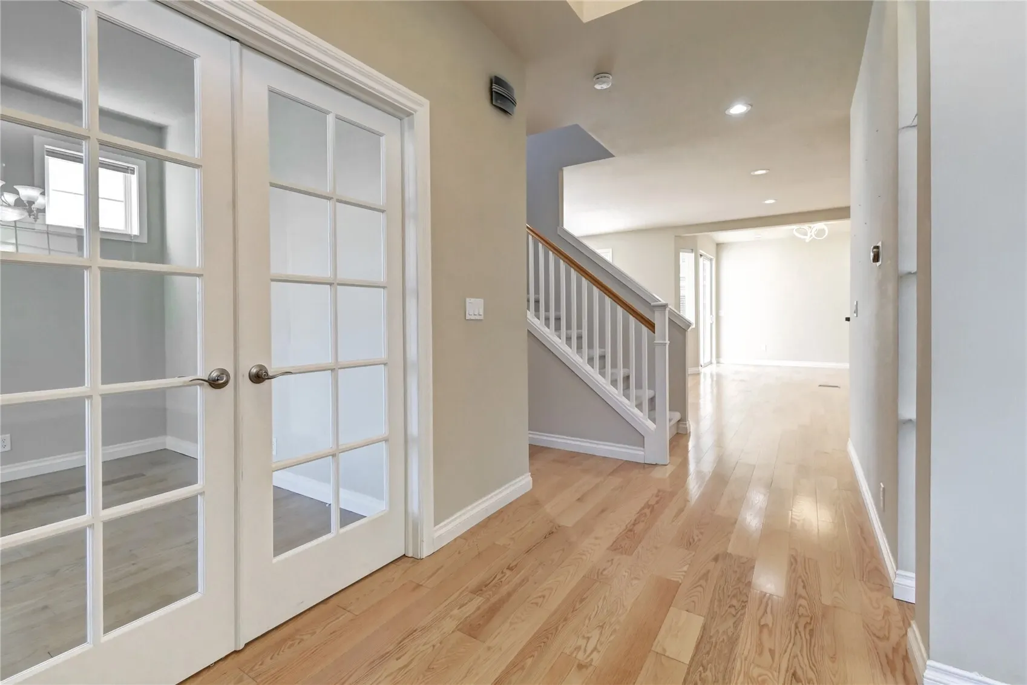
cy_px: 342
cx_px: 514
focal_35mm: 15
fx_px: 428
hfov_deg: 100.4
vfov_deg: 77.3
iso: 3200
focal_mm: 10
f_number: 11
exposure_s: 1/8
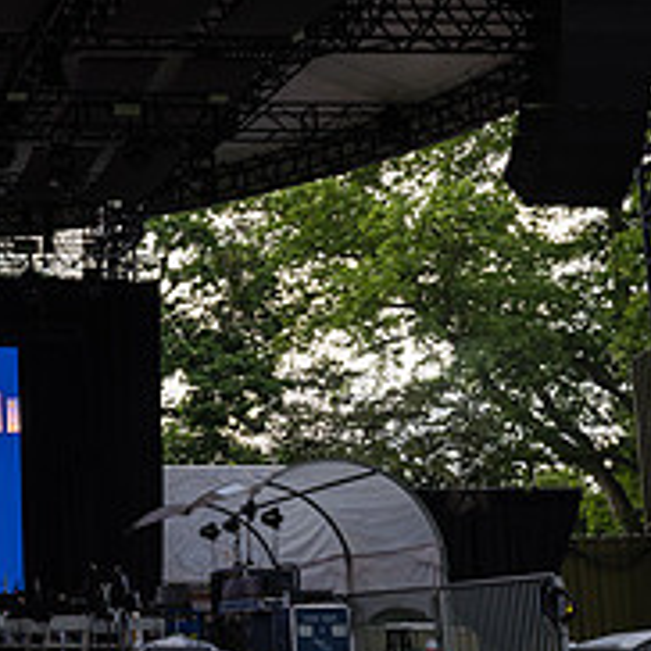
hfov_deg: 23.1
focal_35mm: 65
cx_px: -225
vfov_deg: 26.3
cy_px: 449
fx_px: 1383
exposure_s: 1/250
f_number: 5.6
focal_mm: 24
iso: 400
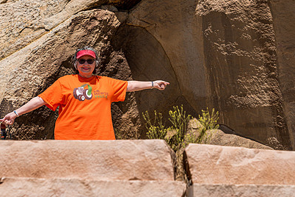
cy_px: 89
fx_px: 828
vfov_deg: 13.6
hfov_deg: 20.1
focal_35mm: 101
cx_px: 197
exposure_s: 1/800
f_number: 4.5
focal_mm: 70
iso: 100
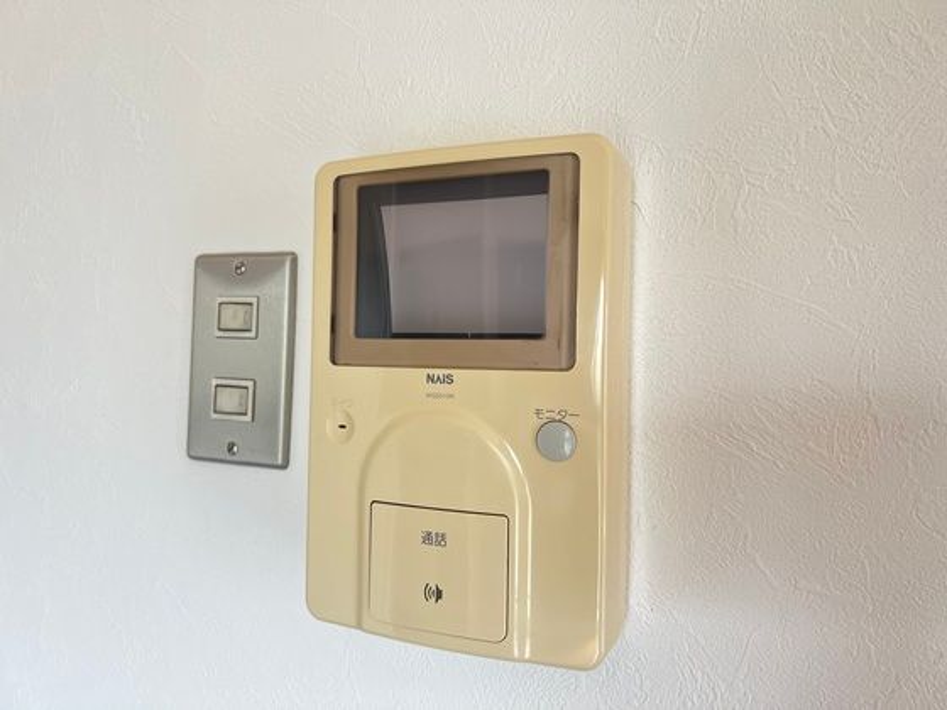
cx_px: 474
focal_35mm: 26
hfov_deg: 67.3
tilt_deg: +0.9
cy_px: 355
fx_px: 711
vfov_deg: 53.1
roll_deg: -0.1
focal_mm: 5.7
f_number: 1.5
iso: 125
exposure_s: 1/112
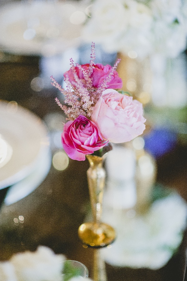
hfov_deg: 16.0
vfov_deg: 23.9
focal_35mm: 85
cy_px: 140
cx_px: 94
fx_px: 663
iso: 1250
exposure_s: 1/125
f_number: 1.4
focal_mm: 85
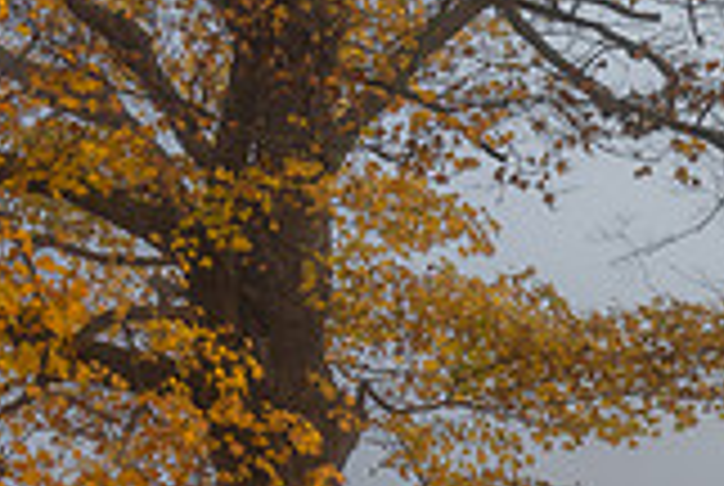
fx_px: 2901
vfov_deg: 9.6
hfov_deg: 13.3
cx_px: 1147
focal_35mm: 144
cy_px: 209
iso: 100
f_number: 11
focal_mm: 40
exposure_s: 1/60
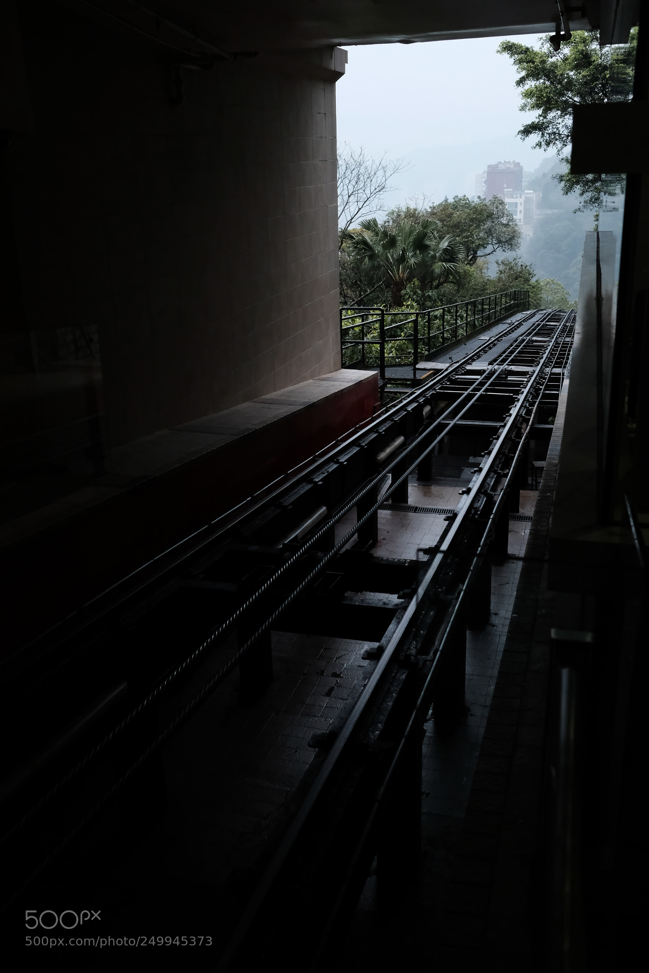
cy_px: 486
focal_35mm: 35
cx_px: 324
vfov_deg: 54.4
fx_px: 946
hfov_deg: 37.9
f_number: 4.5
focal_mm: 23
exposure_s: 1/500
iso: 3200
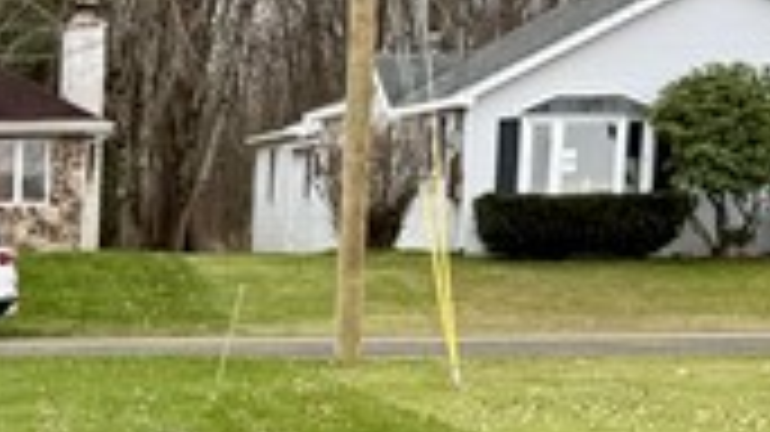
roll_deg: +0.7
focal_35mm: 157
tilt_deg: -9.0
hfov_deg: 12.8
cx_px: -468
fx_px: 3204
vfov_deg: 7.5
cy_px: 824
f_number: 1.78
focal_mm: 6.76
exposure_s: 1/286
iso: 80
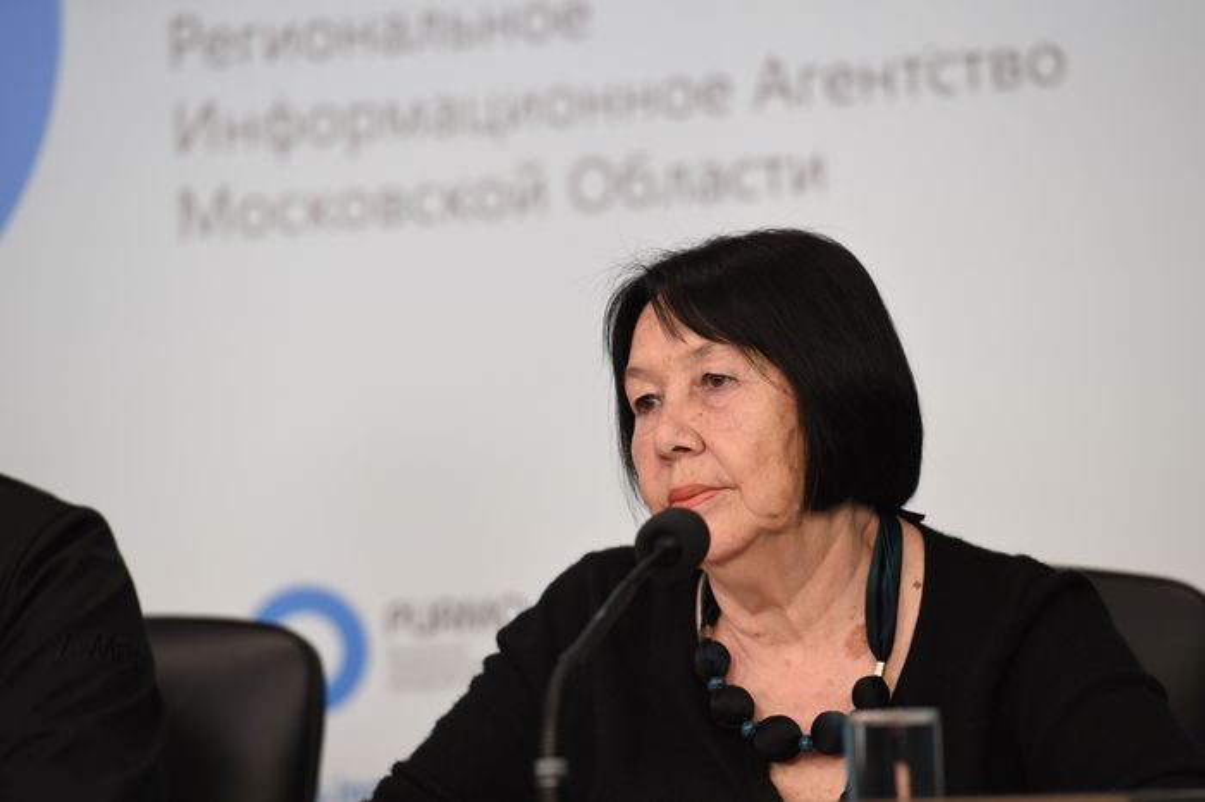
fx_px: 6691
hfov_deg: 10.3
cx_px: 602
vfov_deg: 6.9
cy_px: 401
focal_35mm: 200
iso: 2500
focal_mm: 200
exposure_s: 1/320
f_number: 4
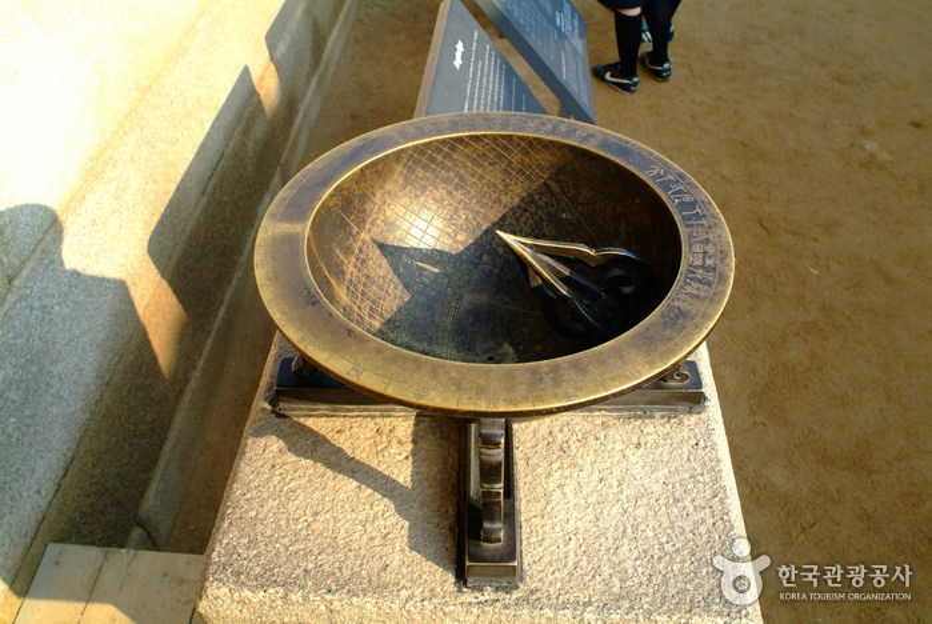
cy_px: 312
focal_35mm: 30
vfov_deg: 43.7
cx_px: 466
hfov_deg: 61.9
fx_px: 778
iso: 800
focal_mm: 20
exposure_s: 1/350
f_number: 9.5
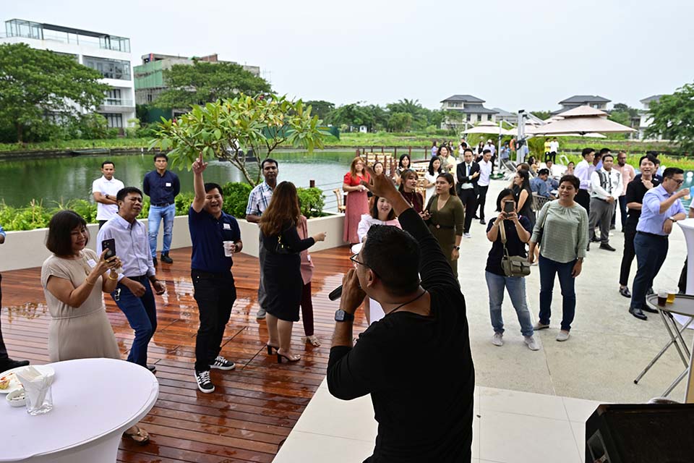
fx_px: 463
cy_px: 232
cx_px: 347
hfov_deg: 73.7
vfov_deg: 53.1
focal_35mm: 24
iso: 640
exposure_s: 1/200
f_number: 5
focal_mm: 24
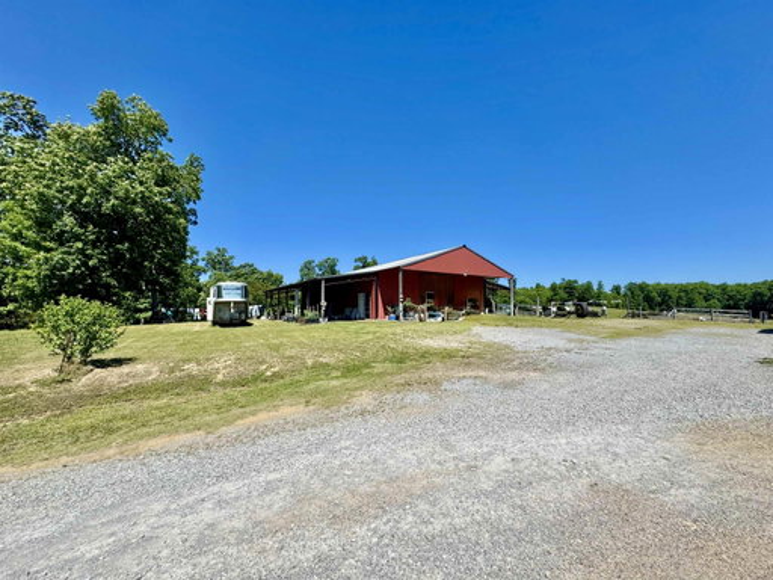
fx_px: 313
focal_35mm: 14
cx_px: 386
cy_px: 290
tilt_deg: +3.2
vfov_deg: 85.7
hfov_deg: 102.1
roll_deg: -0.3
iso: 50
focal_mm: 2.22
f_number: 2.2
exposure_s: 1/2342
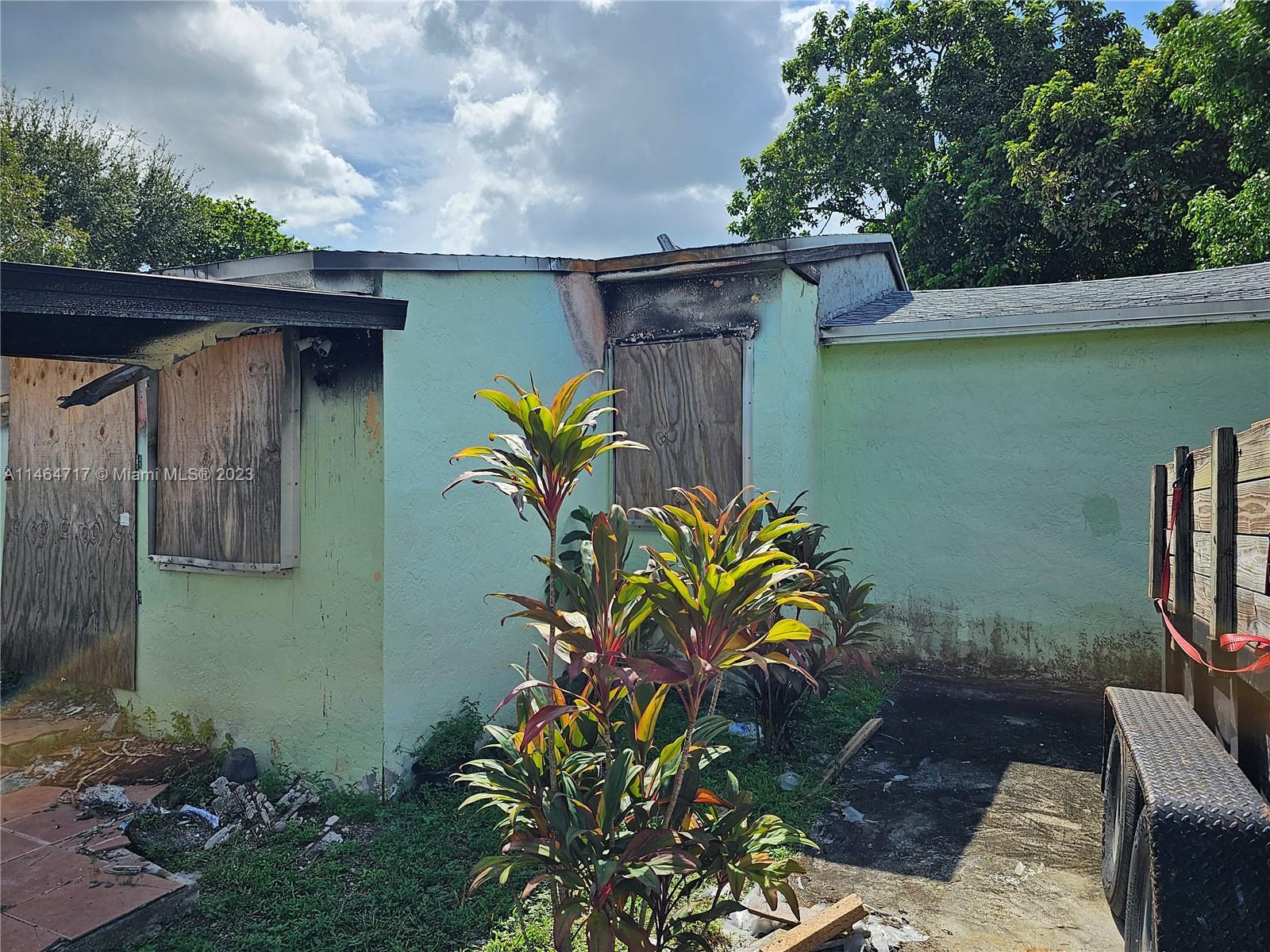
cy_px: 476
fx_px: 844
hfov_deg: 73.9
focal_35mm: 23
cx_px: 635
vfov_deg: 58.9
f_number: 1.7
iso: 16
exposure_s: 1/1318
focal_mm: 6.3
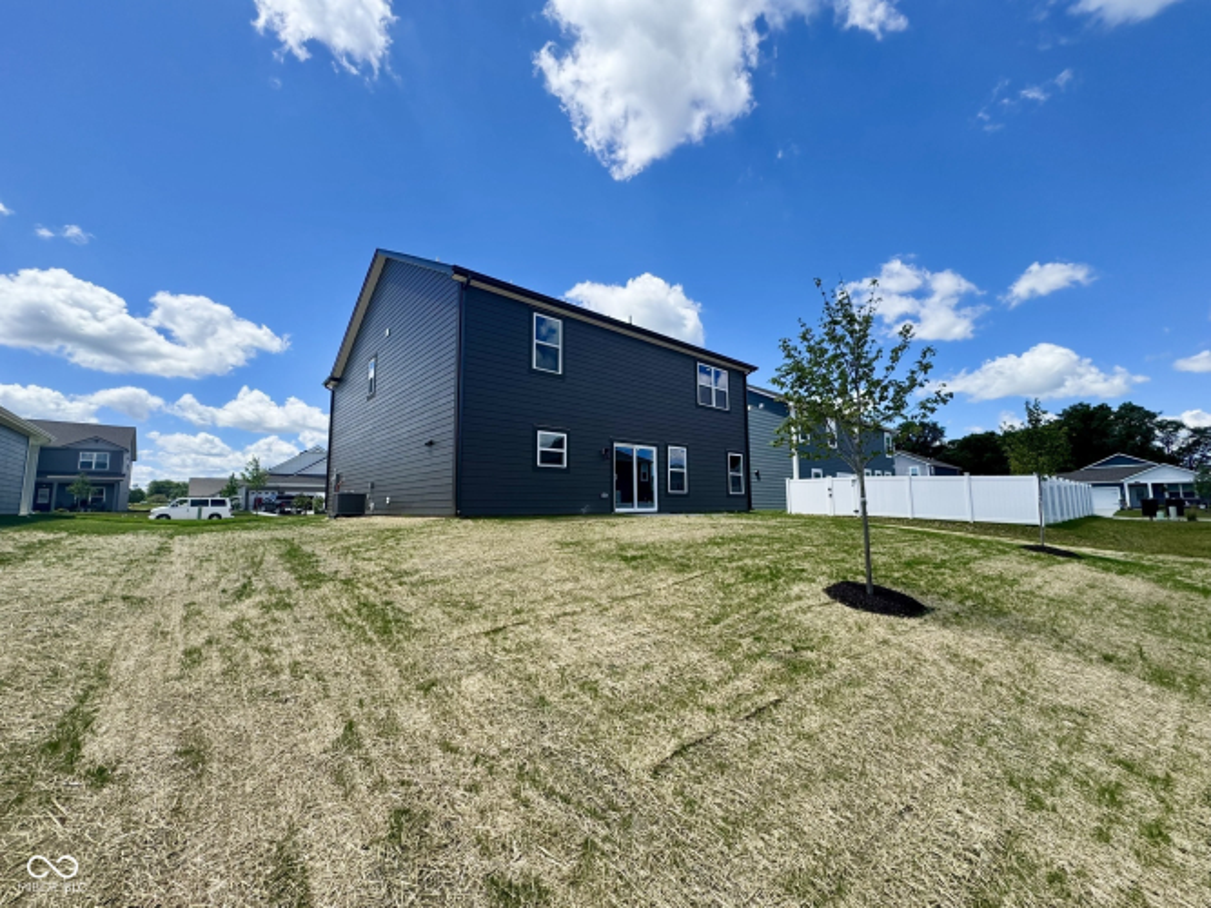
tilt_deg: +6.7
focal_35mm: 14
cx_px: 606
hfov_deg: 102.1
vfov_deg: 85.7
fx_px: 490
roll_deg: +0.1
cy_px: 454
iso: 50
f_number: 2.2
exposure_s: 1/1217
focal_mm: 2.22
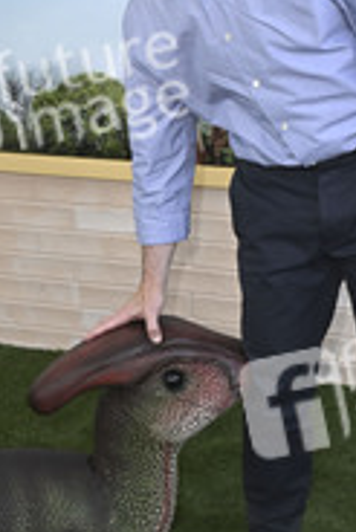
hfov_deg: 17.9
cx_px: 124
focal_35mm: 76
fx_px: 1125
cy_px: 246
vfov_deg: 26.6
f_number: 6.3
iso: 640
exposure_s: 1/250
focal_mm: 35
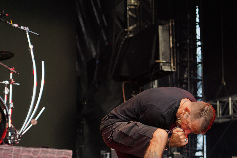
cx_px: 177
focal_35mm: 117
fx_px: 770
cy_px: 108
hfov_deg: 17.4
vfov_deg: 11.7
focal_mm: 78
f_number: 4
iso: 160
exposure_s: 1/80
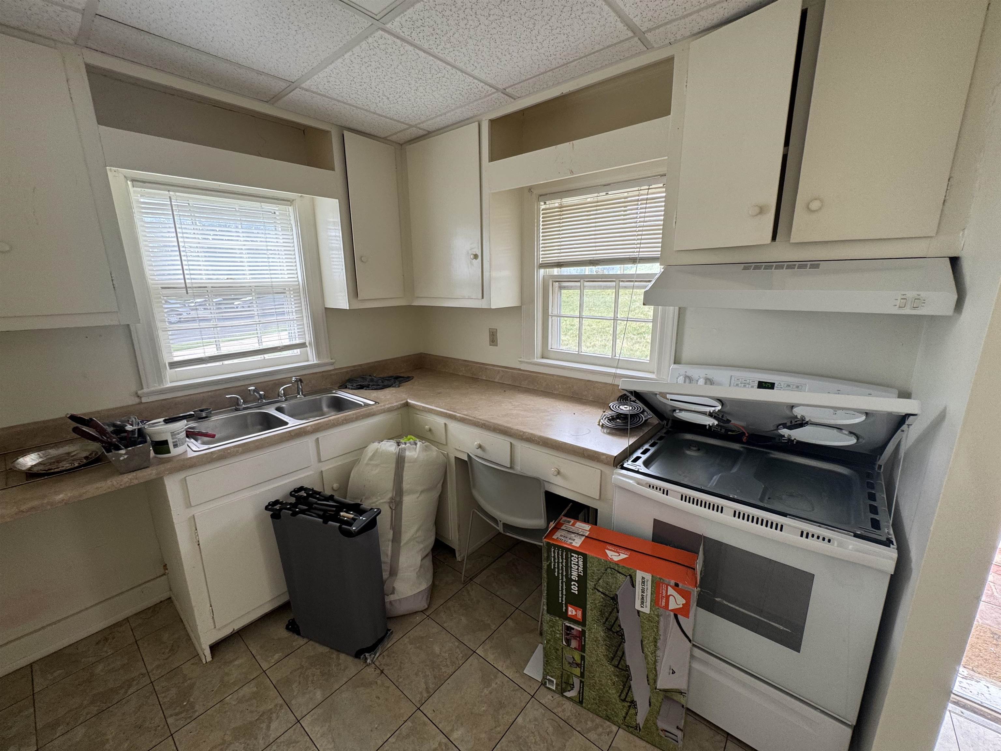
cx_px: 500
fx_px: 405
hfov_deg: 102.1
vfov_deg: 85.7
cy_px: 376
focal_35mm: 14
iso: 64
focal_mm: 2.22
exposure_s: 1/99
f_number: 2.2
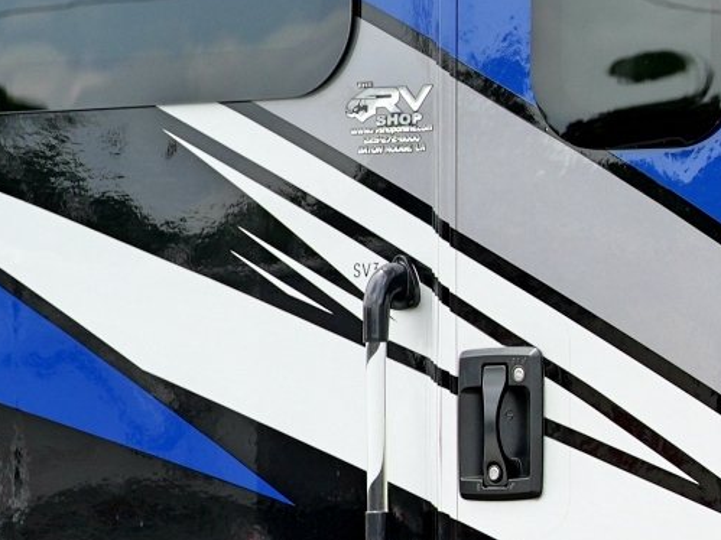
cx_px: 1790
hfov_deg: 6.5
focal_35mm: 289
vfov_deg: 5.1
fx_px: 6018
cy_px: 308
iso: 100
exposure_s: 1/320
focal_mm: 50
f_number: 4.5
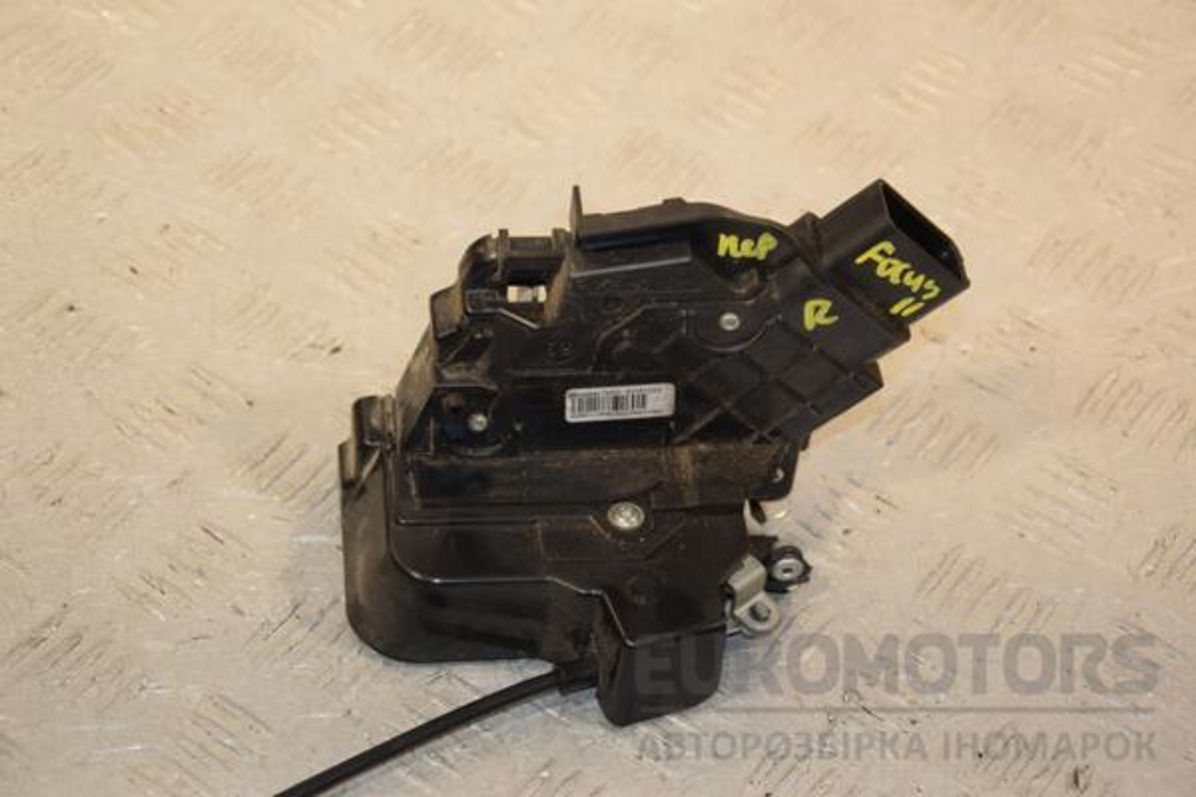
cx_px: 598
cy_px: 398
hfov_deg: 23.4
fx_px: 2890
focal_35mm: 87
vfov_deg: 15.7
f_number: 5.6
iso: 800
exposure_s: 1/200
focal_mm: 58
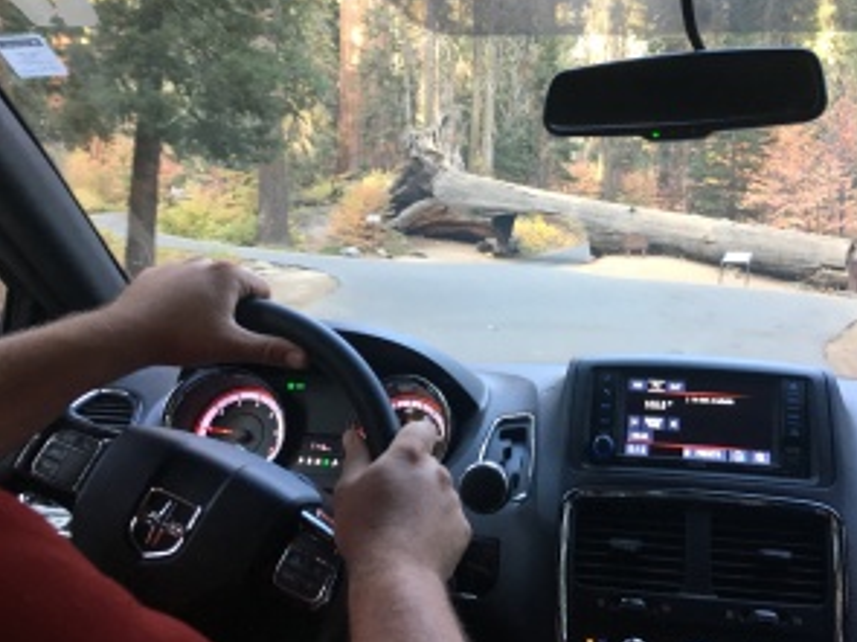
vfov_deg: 39.6
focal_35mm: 36
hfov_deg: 50.9
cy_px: 308
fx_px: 891
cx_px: 529
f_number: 2.2
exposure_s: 1/30
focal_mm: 4.15
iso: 100
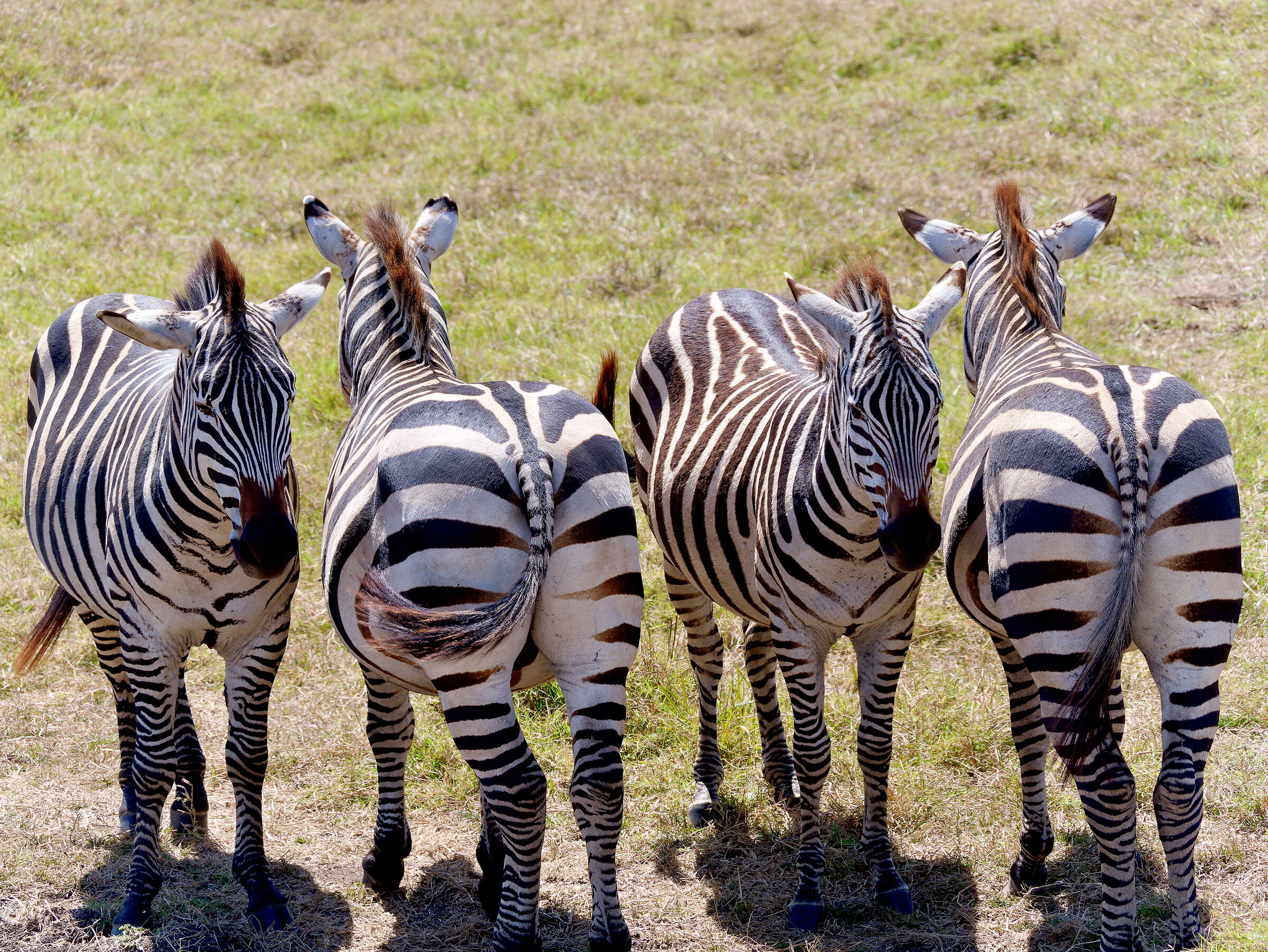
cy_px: 476
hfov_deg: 9.9
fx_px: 7329
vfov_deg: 7.4
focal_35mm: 200
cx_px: 634
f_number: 6.3
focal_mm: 100
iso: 400
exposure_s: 1/800
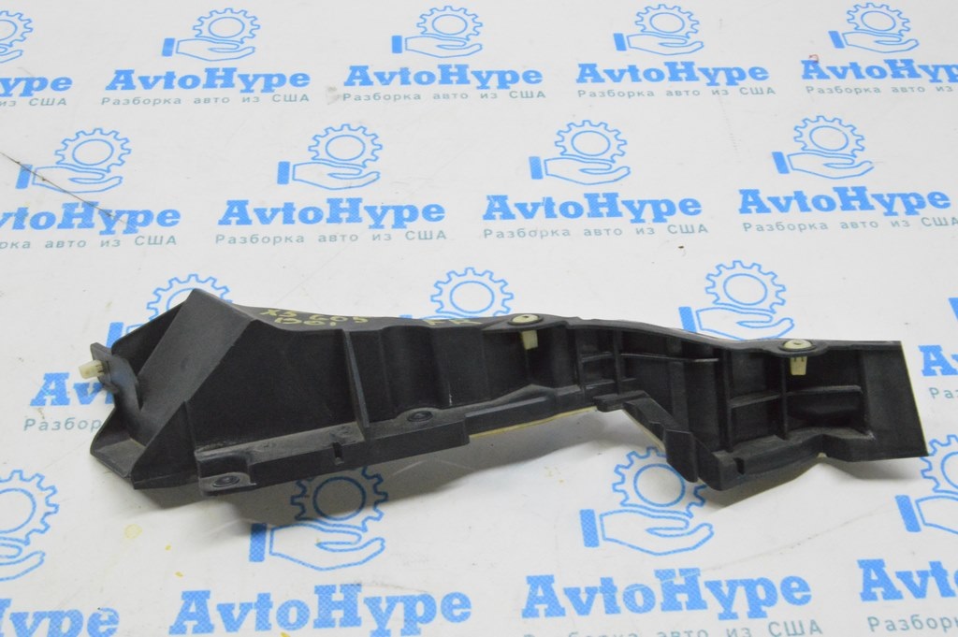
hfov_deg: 46.4
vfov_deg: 31.8
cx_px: 479
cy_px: 318
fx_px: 1117
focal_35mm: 42
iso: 6400
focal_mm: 28
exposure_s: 1/20
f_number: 20
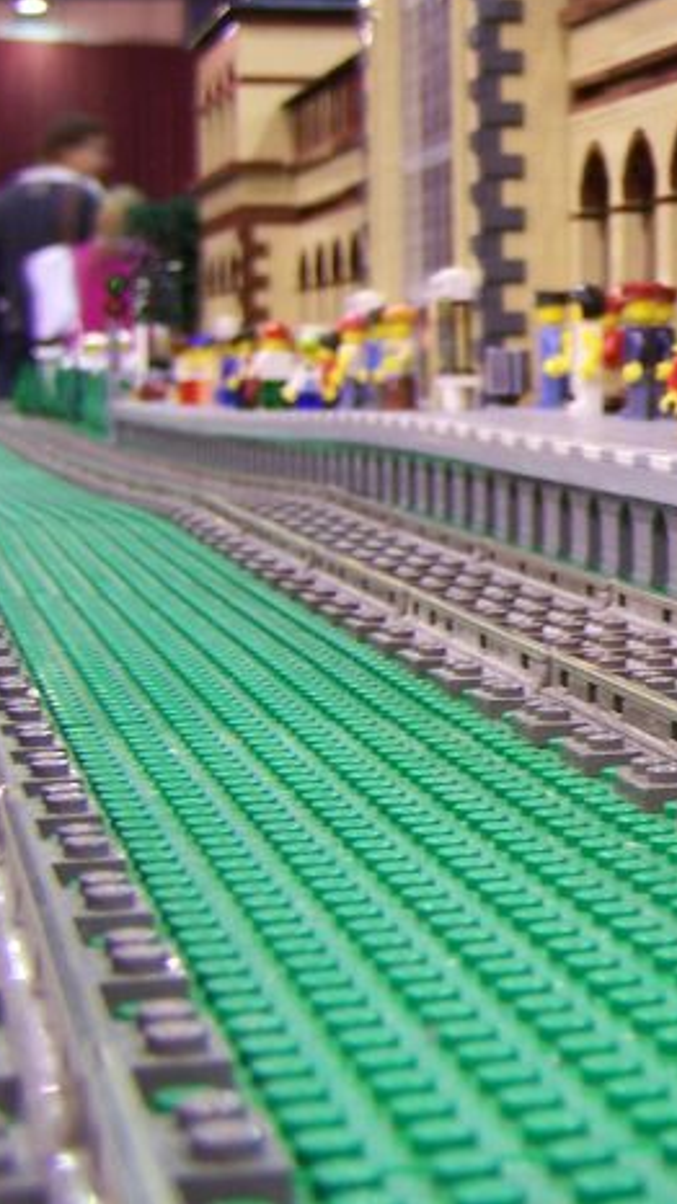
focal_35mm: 91
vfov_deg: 23.3
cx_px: 1080
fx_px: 2905
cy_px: 421
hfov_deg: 12.5
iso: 80
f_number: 2.8
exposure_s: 1/3
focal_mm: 6.3
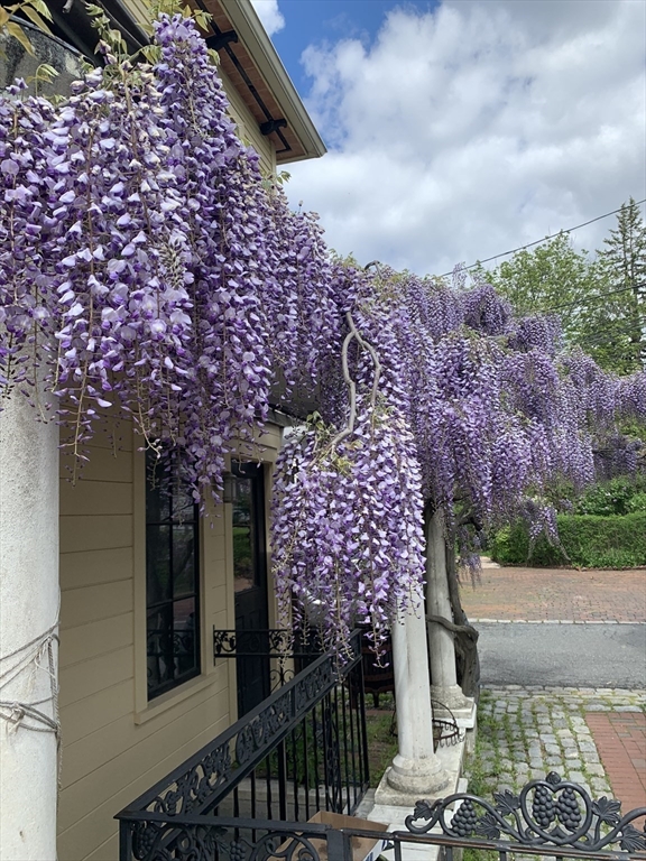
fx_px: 647
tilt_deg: +9.0
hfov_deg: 53.1
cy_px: 430
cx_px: 323
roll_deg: +2.6
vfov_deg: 67.3
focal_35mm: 26
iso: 25
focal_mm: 4.25
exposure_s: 1/1585
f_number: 1.8
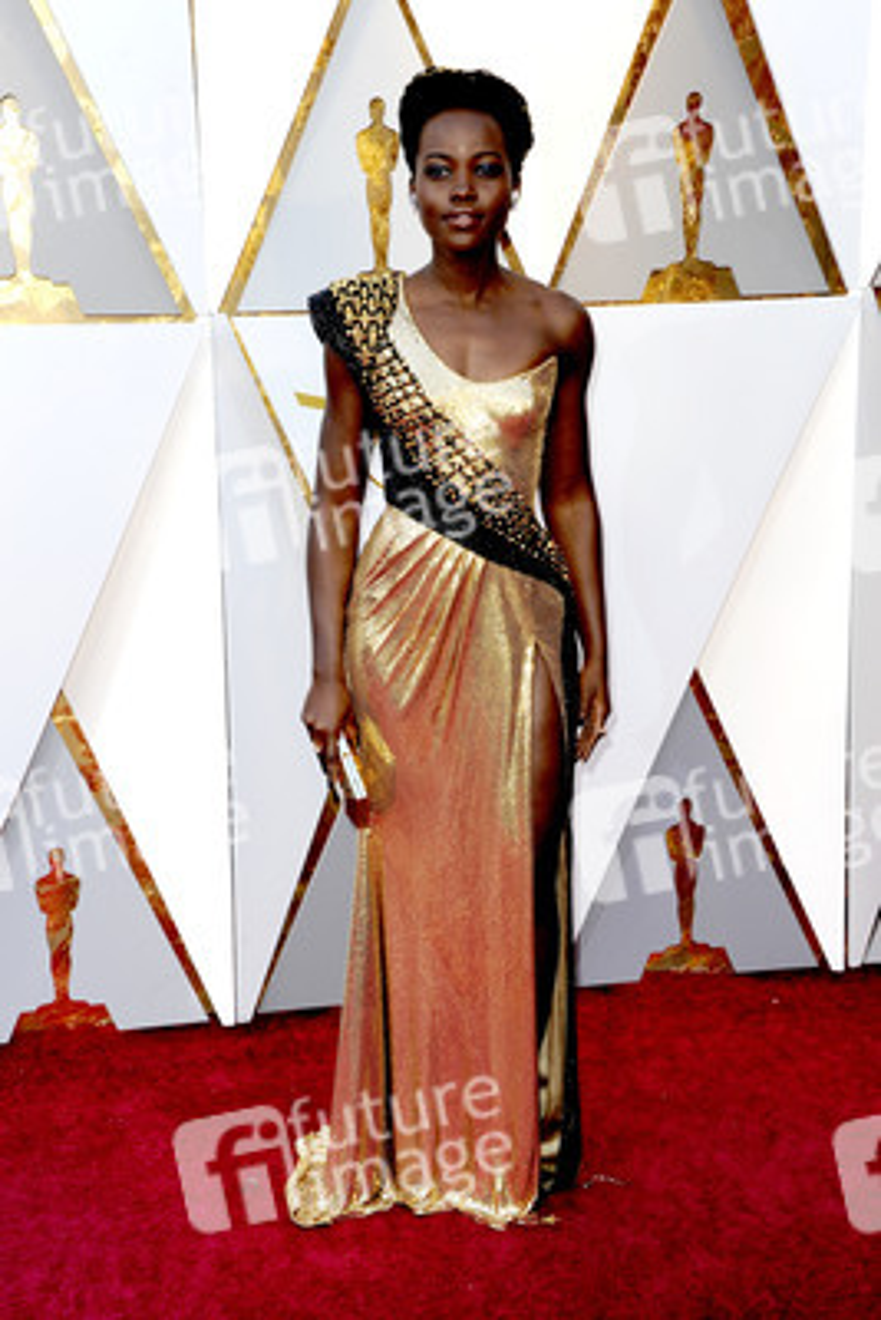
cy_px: 660
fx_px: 2494
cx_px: 440
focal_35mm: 68
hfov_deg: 20.0
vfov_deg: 29.6
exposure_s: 1/250
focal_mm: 68
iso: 1000
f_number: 7.1
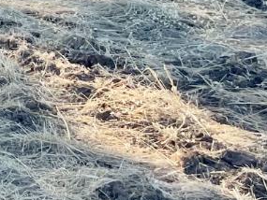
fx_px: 1057
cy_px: -167
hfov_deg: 12.4
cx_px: -302
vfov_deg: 10.2
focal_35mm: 137
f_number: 1.6
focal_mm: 4.2
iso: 32
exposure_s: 1/1531
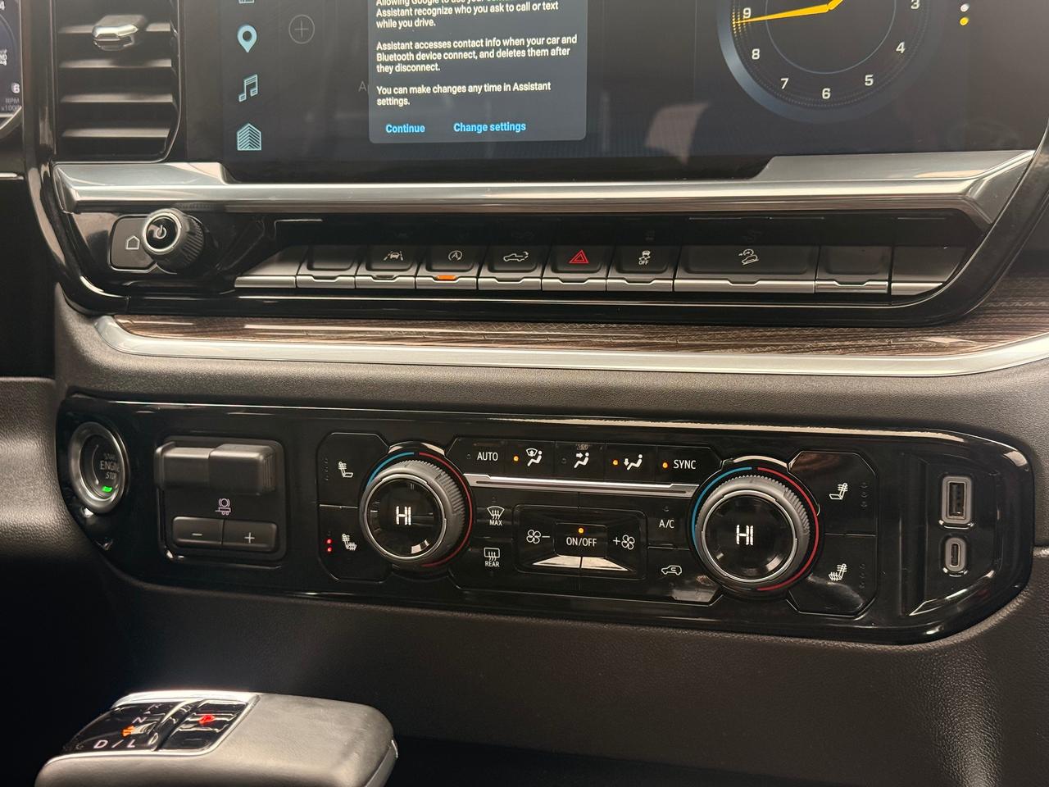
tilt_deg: -12.1
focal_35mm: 48
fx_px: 1455
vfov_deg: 30.3
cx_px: 524
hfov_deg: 39.7
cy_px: 394
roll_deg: +1.2
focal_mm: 6.76
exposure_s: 1/138
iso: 125
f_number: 1.78
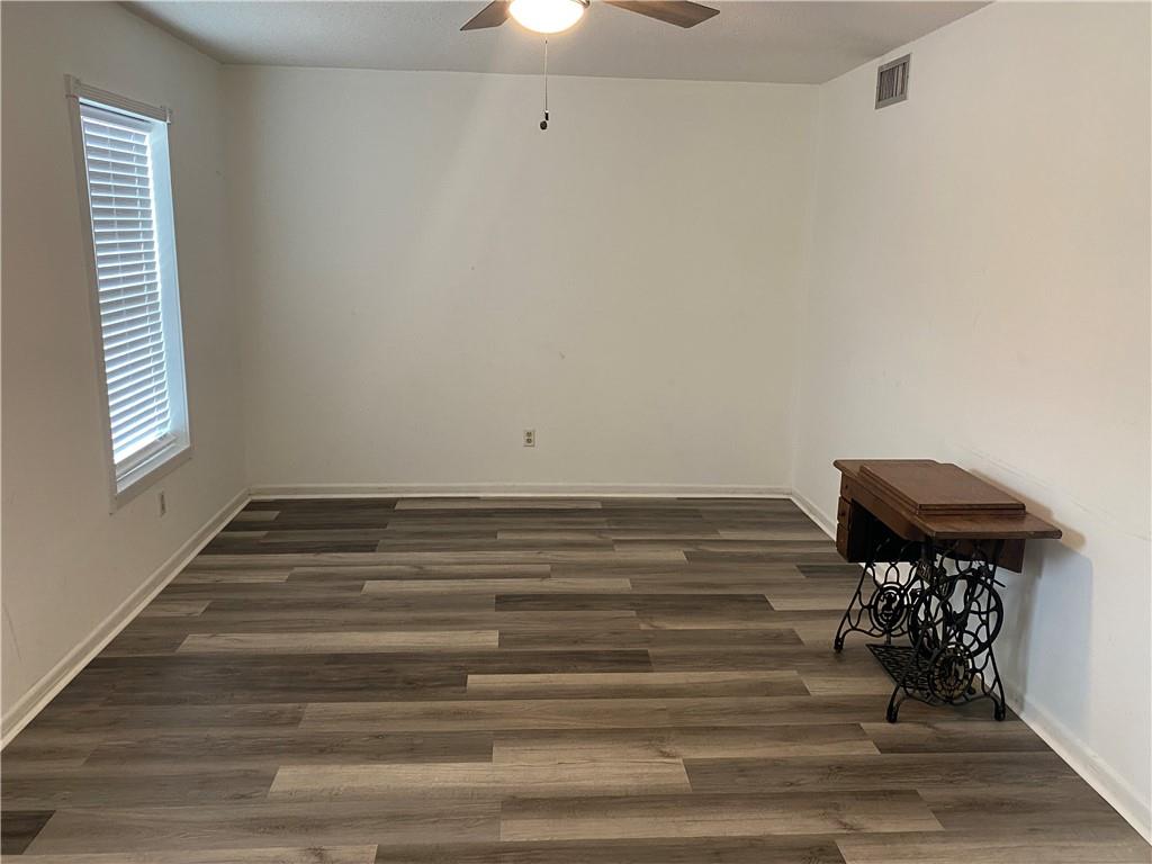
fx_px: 865
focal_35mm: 26
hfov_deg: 67.3
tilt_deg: -11.5
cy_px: 432
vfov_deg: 53.1
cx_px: 576
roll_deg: -0.8
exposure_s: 1/60
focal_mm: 4.25
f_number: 1.8
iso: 250
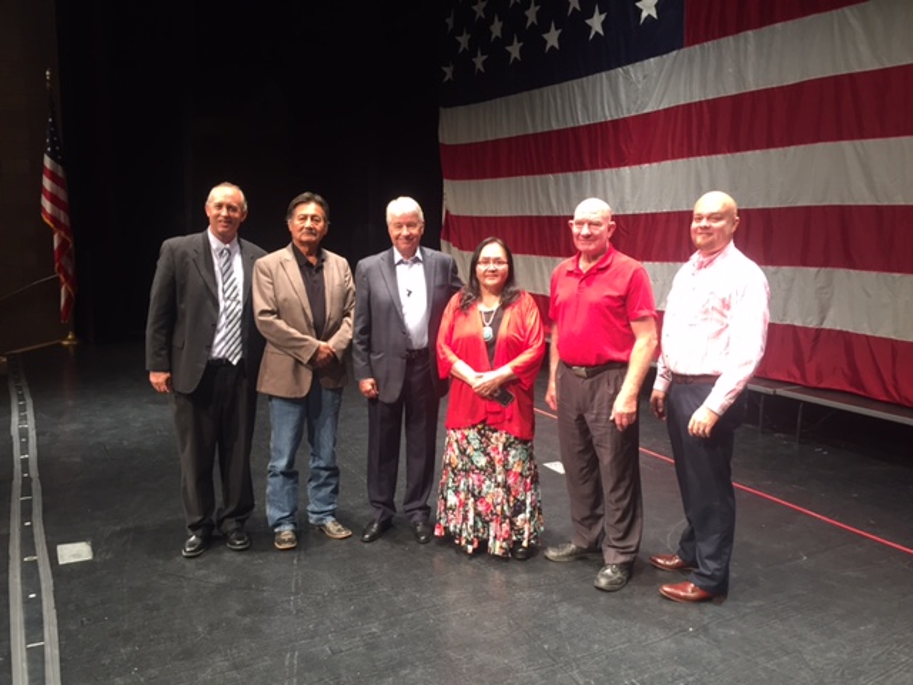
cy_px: 342
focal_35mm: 29
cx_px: 456
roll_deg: -1.8
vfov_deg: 48.2
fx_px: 765
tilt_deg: -7.9
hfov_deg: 61.7
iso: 80
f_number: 2.2
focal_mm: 4.15
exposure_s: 1/30
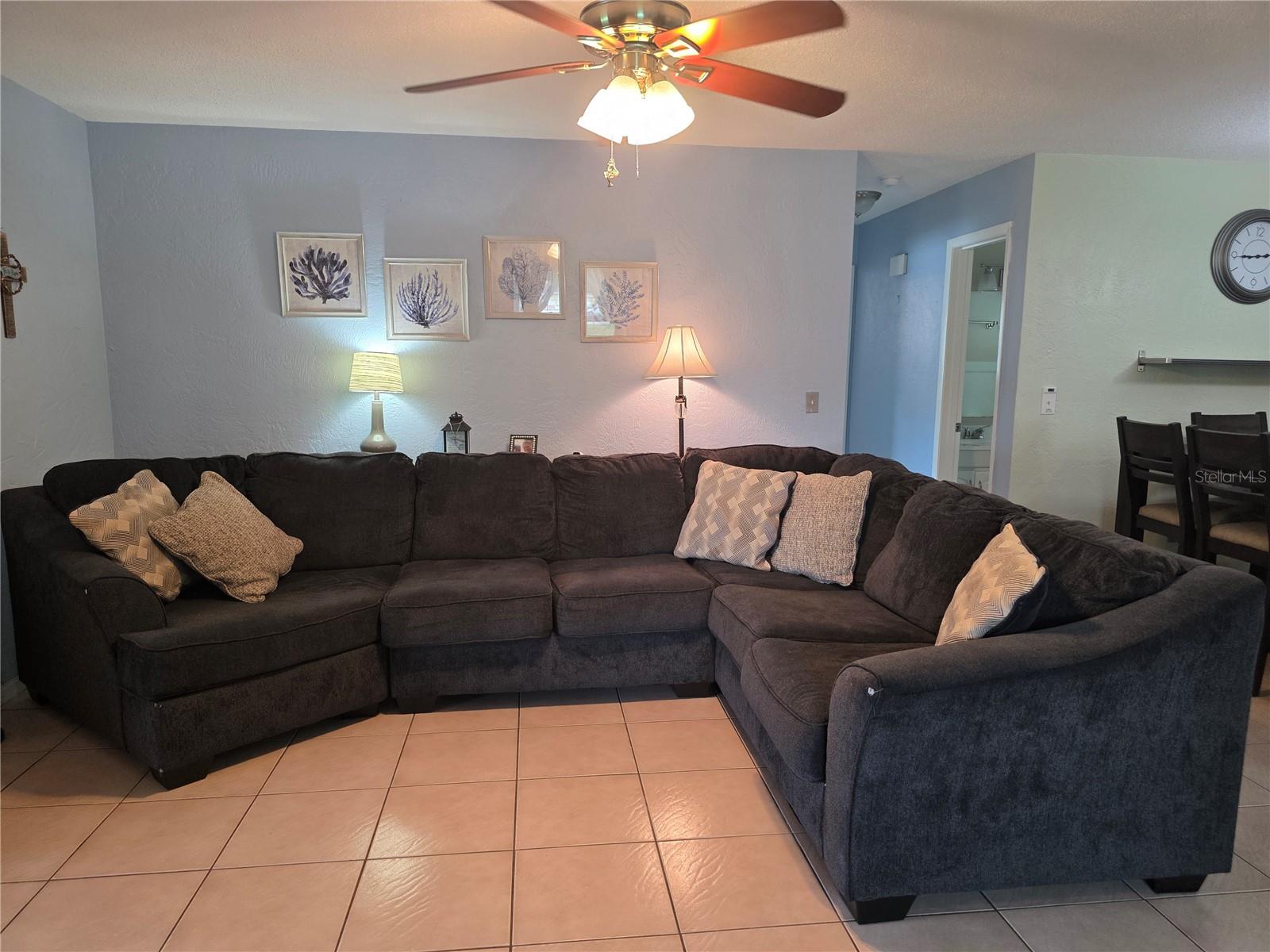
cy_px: 476
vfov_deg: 58.9
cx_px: 635
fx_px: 844
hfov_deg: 73.9
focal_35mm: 23
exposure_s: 1/120
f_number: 1.7
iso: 320
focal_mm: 6.3
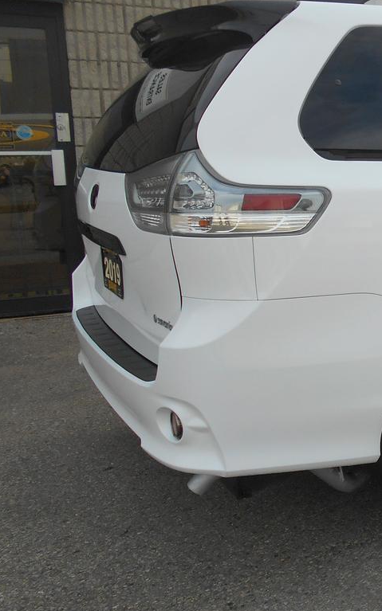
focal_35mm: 46
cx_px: 507
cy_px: 291
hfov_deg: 24.2
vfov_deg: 43.5
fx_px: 767
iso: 80
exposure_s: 1/500
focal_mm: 4.6
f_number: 3.2
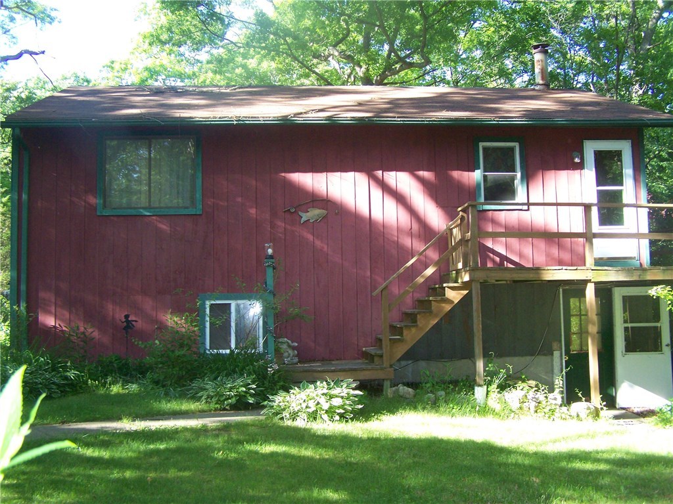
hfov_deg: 49.0
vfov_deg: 37.7
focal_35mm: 38
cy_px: 252
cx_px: 336
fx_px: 739
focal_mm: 6.3
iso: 160
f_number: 2.8
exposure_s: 1/125
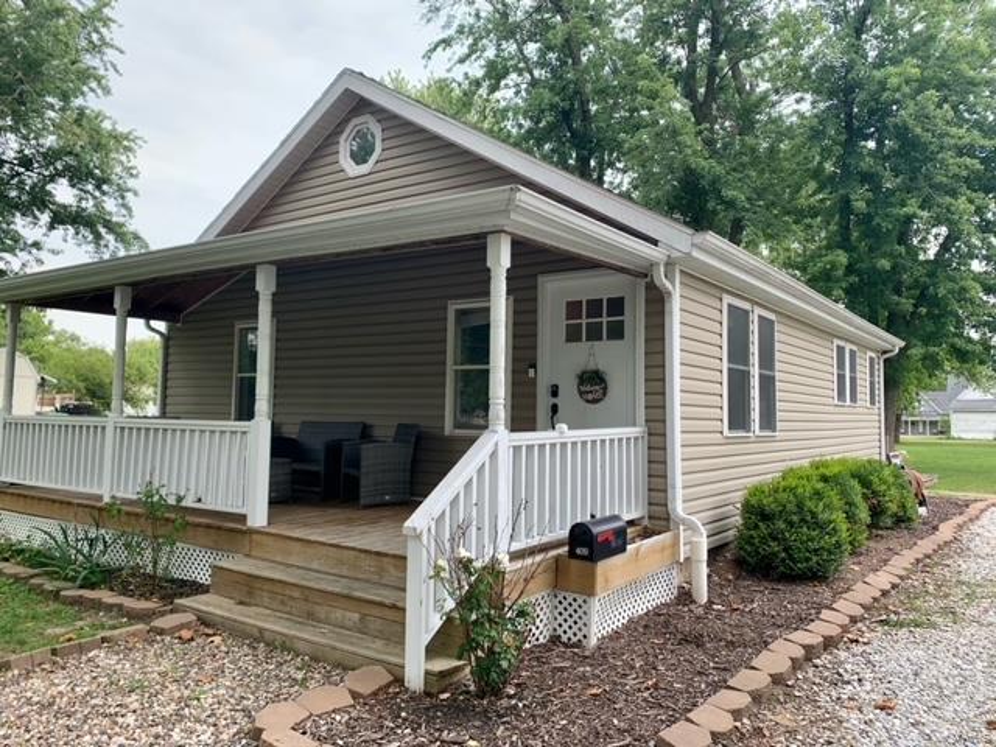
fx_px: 748
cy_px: 374
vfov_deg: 53.1
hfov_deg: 67.3
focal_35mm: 26
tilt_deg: +3.3
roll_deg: -1.5
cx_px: 498
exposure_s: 1/284
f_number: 1.8
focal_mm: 4.25
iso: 25
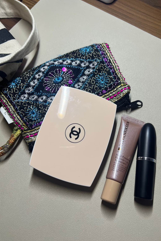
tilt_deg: -69.3
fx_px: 188
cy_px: 122
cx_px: 88
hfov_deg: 46.3
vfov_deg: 65.5
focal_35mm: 28
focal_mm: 5.7
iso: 80
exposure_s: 1/121
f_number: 1.5
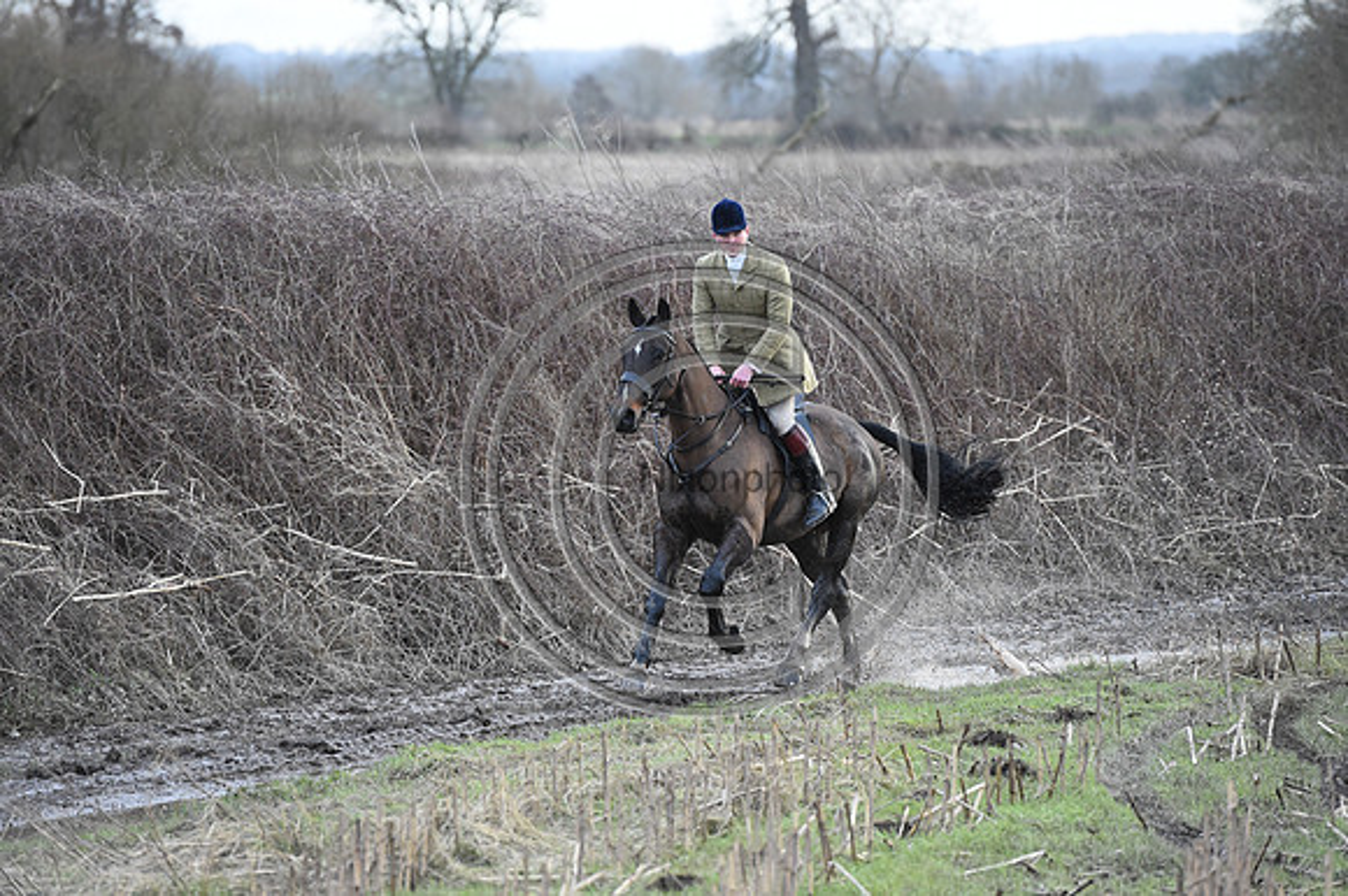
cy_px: 448
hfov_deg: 10.3
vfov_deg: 6.9
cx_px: 674
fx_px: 7484
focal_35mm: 200
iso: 3200
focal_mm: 200
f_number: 4.5
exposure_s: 1/1250
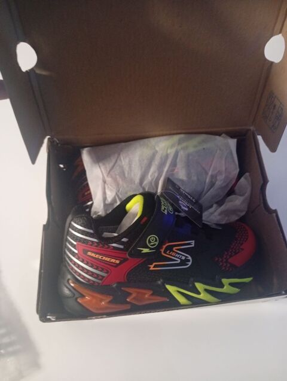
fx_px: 298
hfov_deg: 51.5
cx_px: 144
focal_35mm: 27
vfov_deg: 65.2
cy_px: 190
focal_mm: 3.98
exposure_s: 1/16.7
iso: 1526
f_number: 1.8
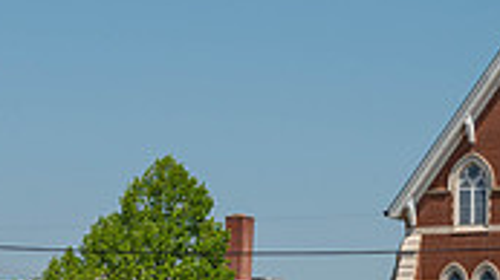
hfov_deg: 13.6
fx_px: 2000
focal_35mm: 151
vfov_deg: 8.0
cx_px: 709
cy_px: -40
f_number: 11
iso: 100
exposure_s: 1/200
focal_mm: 40
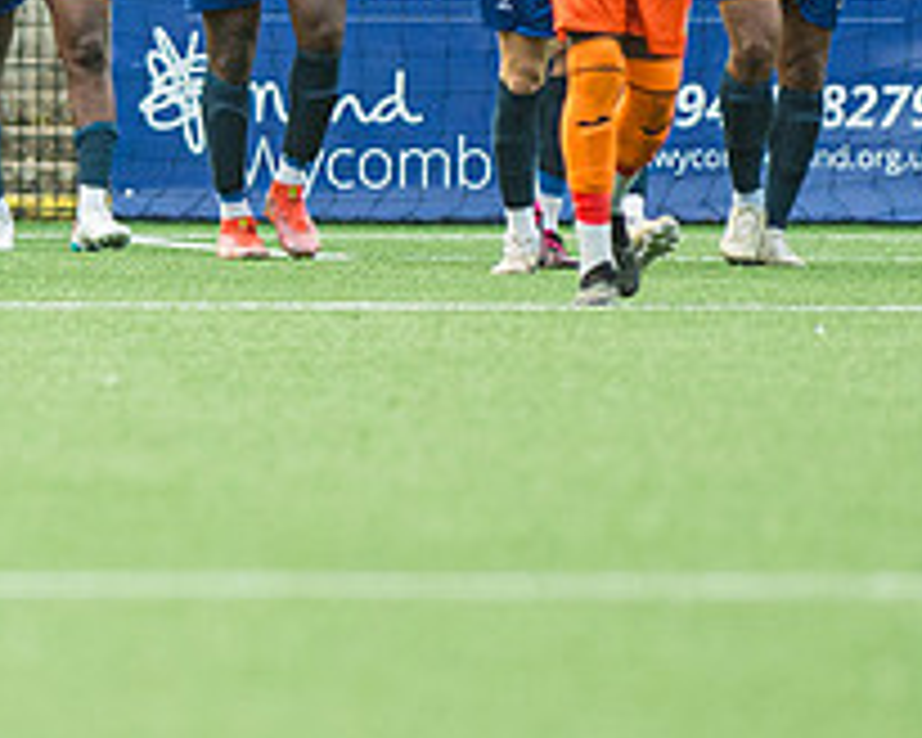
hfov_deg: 1.4
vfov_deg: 1.1
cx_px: -331
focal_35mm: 1390
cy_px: -81
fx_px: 37930
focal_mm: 300
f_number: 2.8
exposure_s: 1/1250
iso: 800
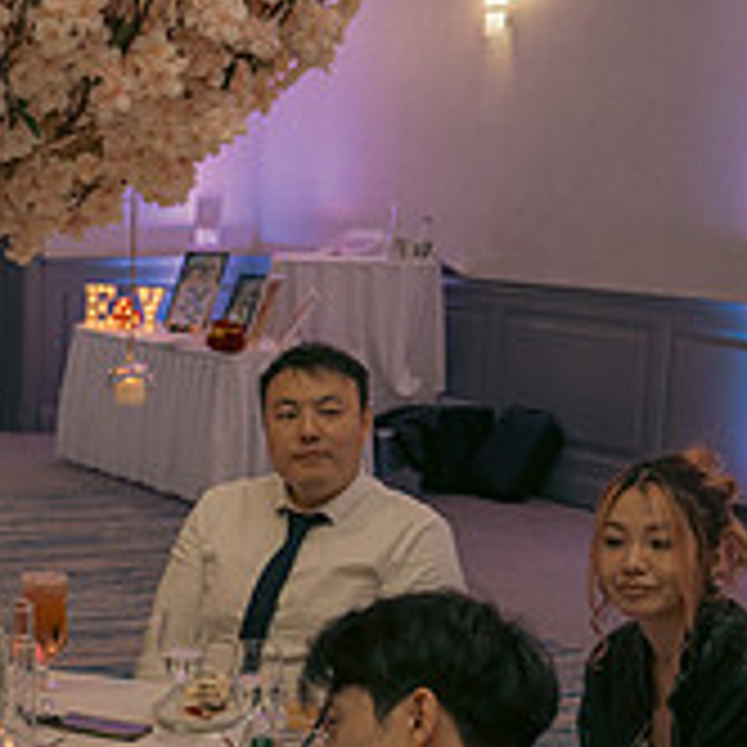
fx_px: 2100
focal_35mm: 86
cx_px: -50
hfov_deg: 19.4
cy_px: 682
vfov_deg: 19.8
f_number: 3.5
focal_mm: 29
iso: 2500
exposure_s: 1/160
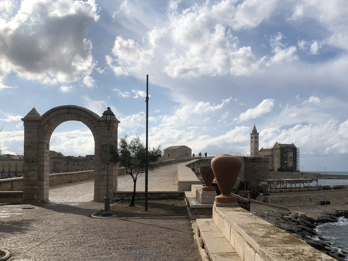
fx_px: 372
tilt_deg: +0.5
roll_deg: +0.7
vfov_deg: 38.4
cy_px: 164
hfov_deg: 49.5
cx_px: 225
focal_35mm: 37
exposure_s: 1/6024
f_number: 1.8
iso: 25
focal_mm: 4
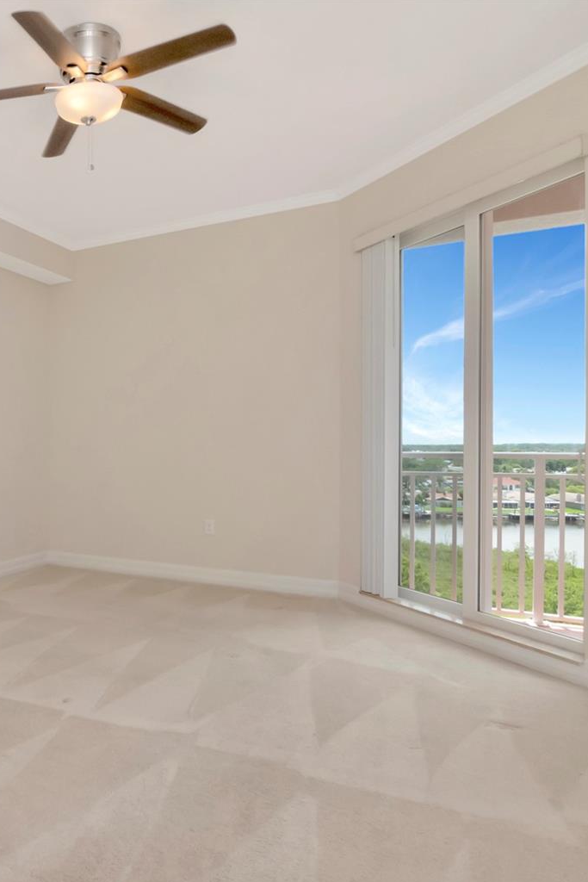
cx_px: 15
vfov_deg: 69.8
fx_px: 631
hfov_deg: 43.6
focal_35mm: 26
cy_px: 457
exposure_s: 1/200
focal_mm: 11
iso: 1000
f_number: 14
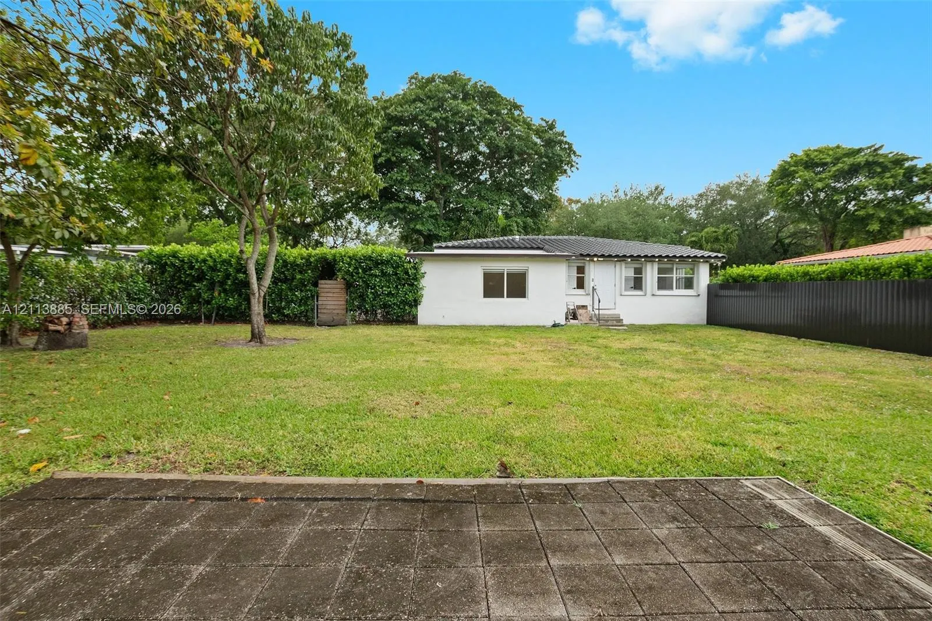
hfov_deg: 100.4
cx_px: 466
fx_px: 388
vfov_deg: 77.3
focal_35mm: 15
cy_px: 310
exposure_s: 1/250
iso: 200
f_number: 8
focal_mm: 10
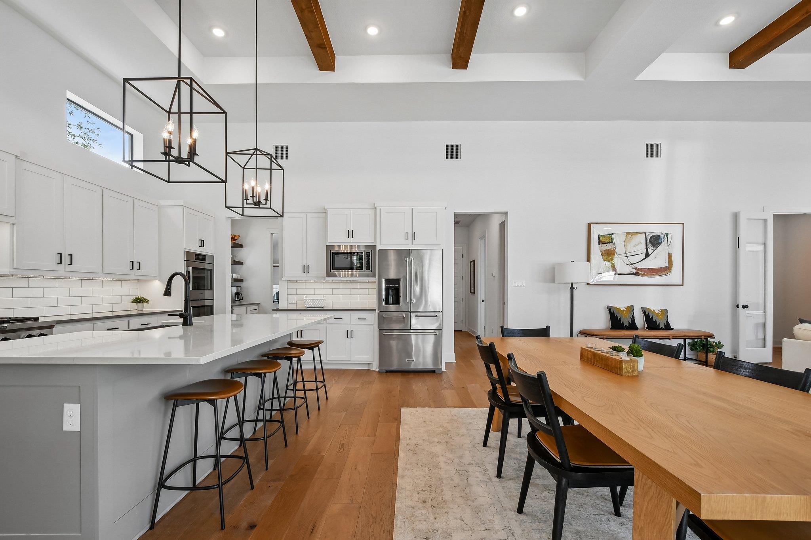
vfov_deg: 77.3
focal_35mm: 15
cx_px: 406
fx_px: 338
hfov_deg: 100.4
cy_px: 270
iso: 400
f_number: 8
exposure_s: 1/30
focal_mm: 10
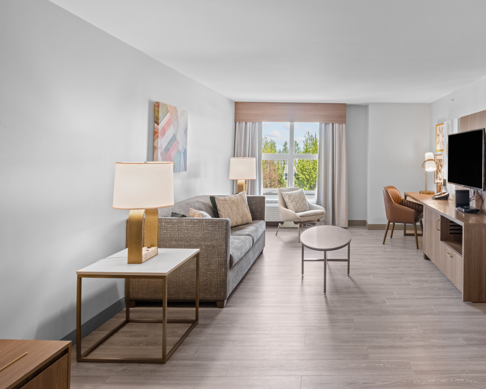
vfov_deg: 58.6
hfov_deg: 67.8
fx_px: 345
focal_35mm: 24
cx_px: 334
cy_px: 171
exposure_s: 1/4
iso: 500
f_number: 10
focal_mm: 12
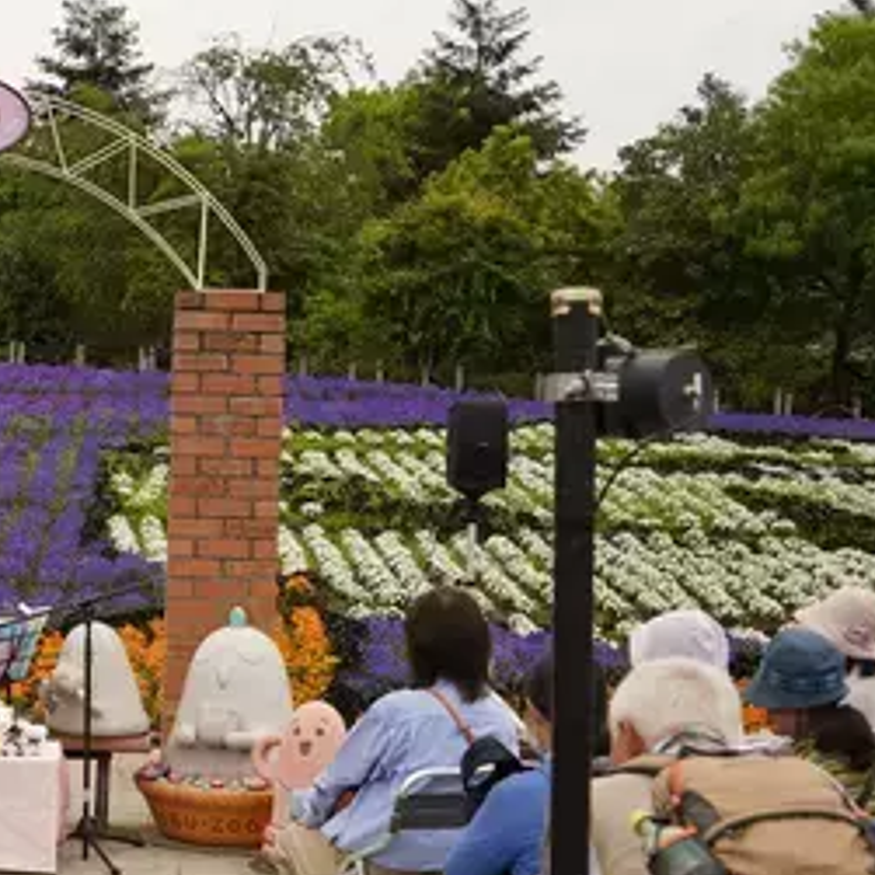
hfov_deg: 23.6
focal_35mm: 69
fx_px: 1973
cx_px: -70
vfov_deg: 24.8
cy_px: 624
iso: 100
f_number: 4
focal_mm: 23
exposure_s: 1/640
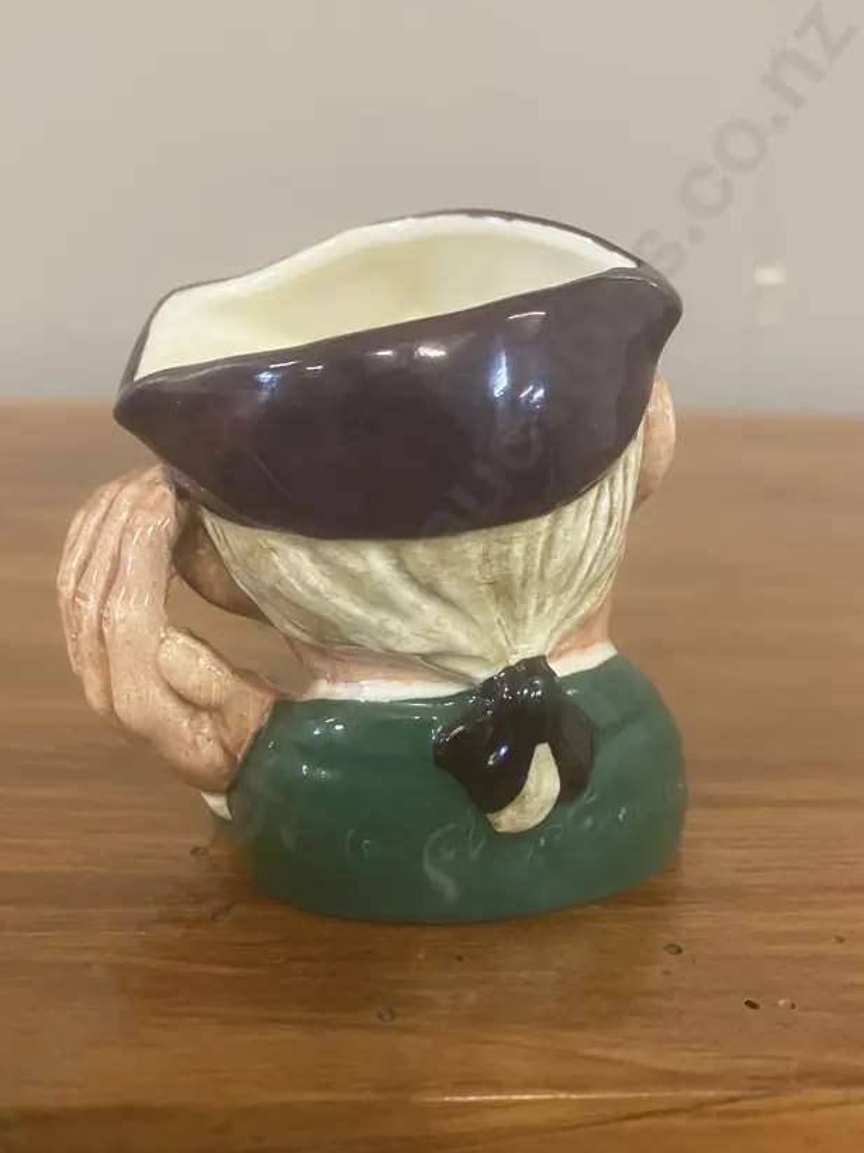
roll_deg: -1.1
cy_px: 593
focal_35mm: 35
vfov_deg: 52.6
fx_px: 1165
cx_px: 404
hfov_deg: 40.7
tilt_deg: -15.2
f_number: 1.8
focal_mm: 3.99
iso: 250
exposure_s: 1/33
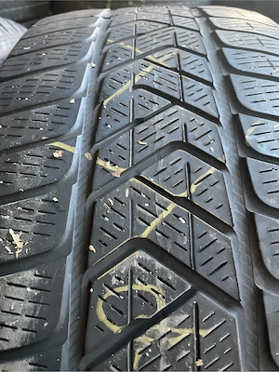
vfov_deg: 67.3
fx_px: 279
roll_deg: +1.4
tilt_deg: -37.2
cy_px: 186
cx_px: 140
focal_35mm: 26
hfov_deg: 53.1
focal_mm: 4.2
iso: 640
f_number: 1.6
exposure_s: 1/30
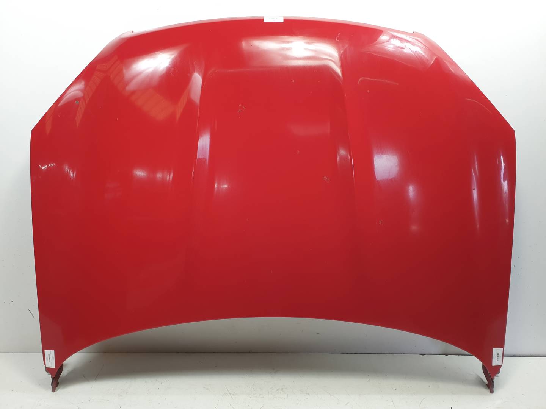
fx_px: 410
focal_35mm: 26
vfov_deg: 53.1
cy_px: 204
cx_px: 273
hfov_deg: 67.3
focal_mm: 4.3
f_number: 2.4
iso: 80
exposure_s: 1/100
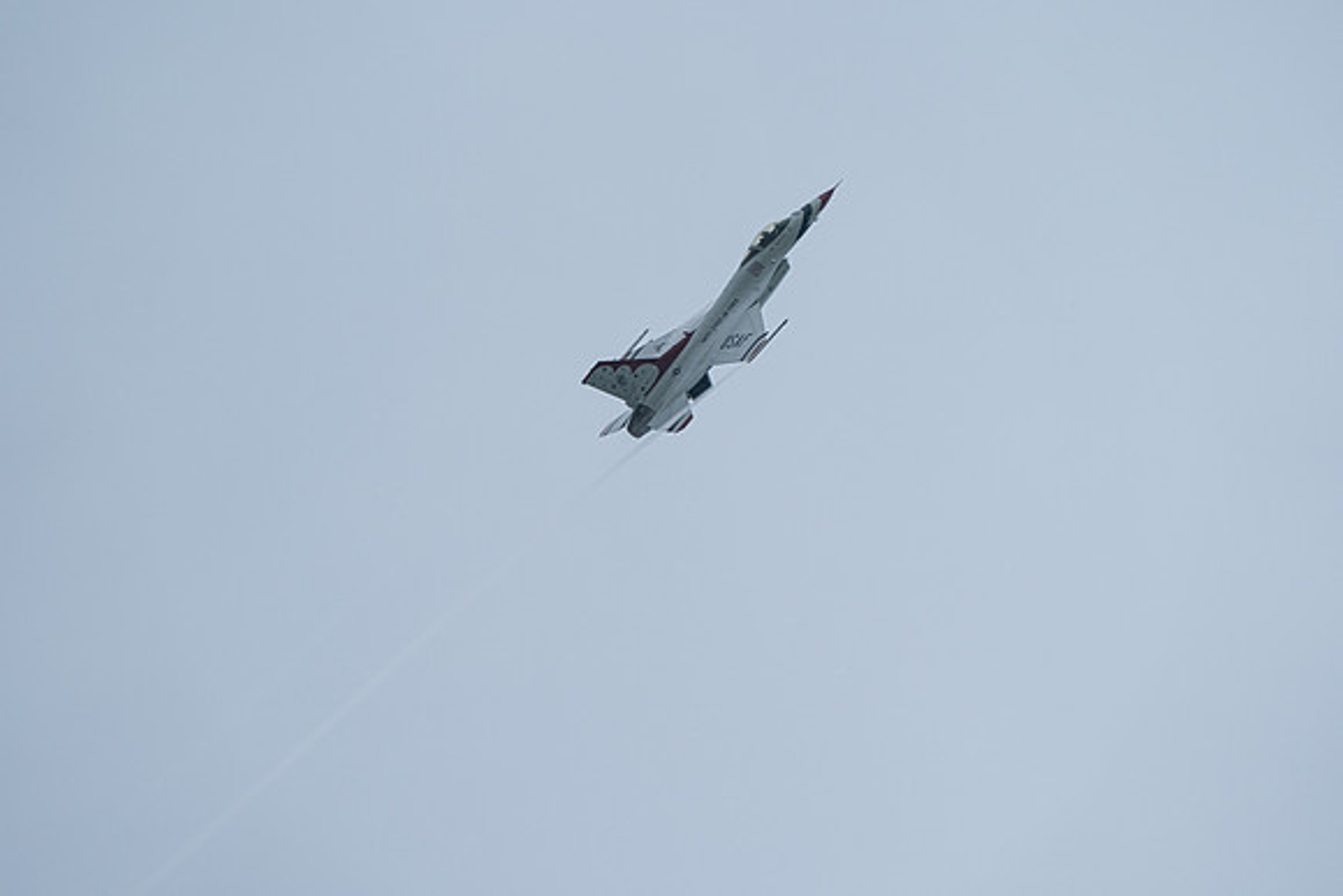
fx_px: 14925
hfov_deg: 5.2
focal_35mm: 400
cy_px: 448
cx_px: 672
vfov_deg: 3.4
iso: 640
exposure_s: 1/1250
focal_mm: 400
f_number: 14
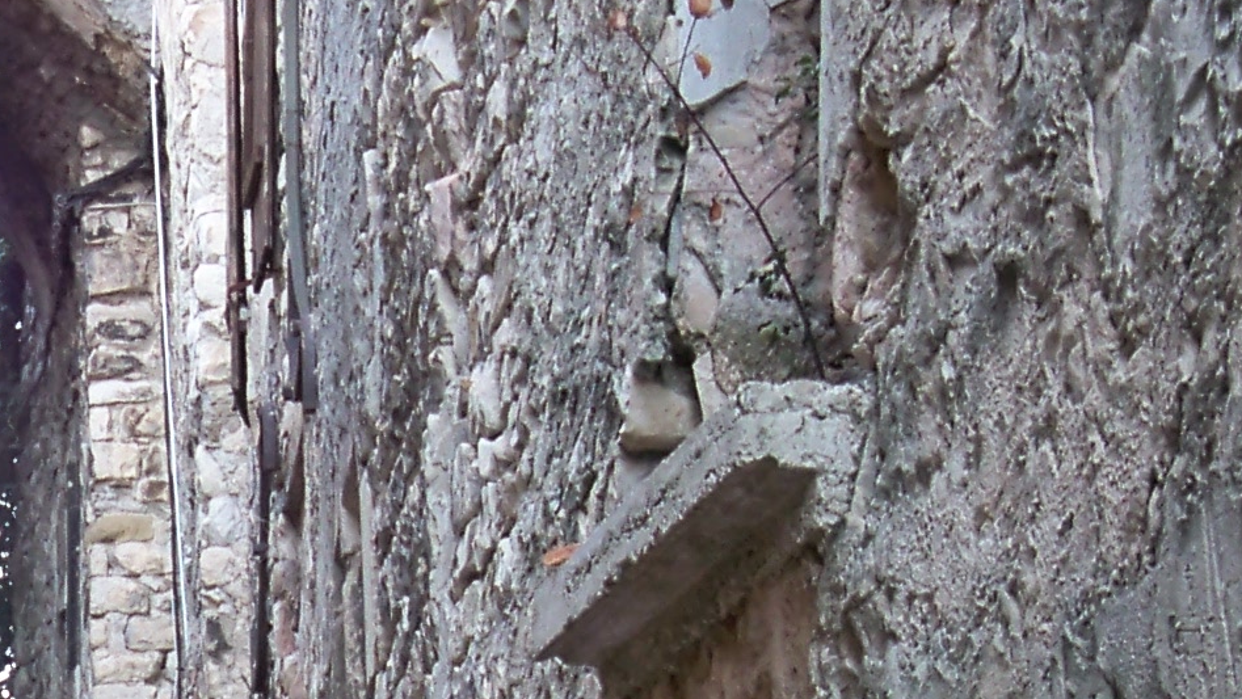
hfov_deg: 12.8
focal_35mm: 161
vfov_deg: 7.4
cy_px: 1001
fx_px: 5303
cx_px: -459
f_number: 3.5
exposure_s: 1/50
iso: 80
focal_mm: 6.2
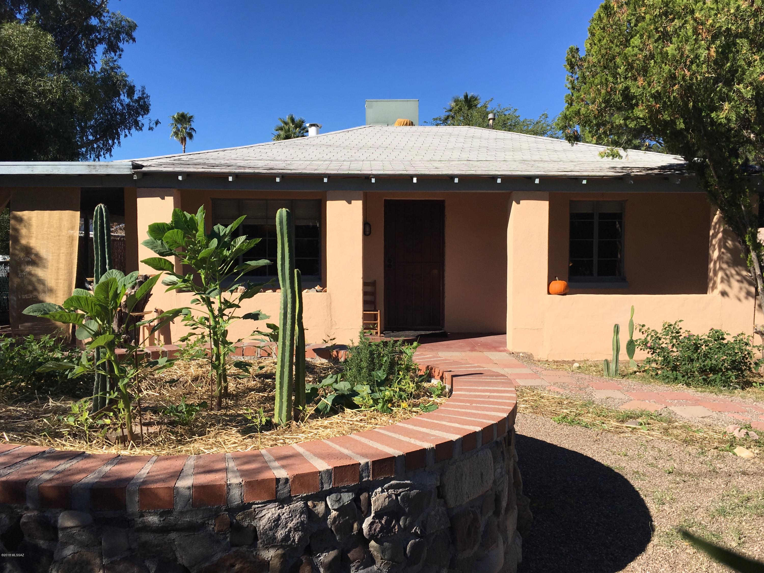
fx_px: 640
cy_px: 286
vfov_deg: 48.2
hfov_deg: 61.7
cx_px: 382
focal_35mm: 29
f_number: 2.2
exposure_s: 1/2198
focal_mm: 4.15
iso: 25
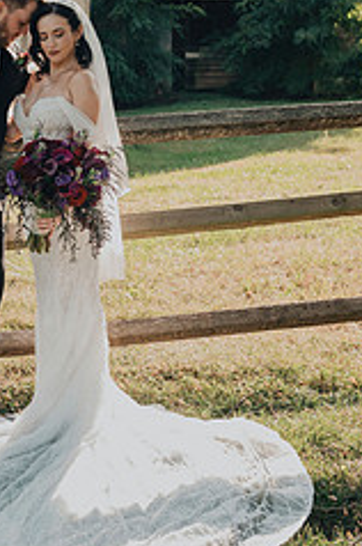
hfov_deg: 18.6
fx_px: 1089
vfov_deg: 27.7
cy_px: 133
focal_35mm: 72
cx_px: 55
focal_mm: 38
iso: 400
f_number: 4
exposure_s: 1/500
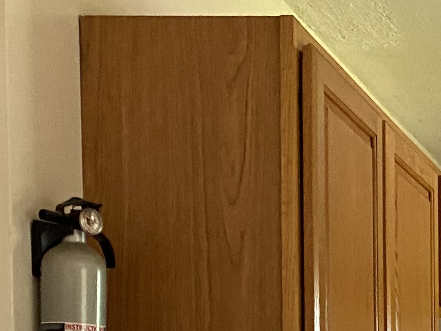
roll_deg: -0.4
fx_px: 1542
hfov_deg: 15.0
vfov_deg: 11.1
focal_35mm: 121
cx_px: 686
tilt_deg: -5.1
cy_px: 668
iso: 125
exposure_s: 1/60
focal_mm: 4.25
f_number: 1.8
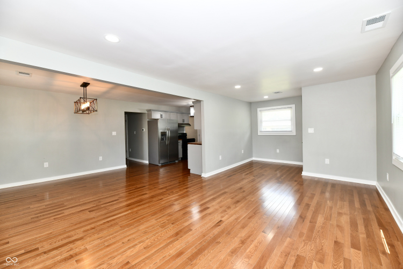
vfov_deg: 81.2
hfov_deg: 104.3
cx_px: 202
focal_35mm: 14
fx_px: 157
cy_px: 134
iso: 640
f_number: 6.3
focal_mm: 14
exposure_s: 1/60
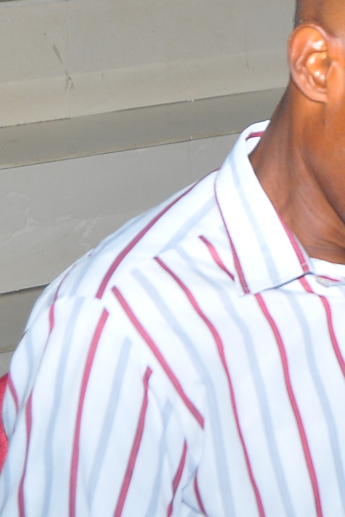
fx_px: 2904
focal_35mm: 202
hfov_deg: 6.7
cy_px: 316
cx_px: 509
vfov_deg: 10.2
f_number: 5.6
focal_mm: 42
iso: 400
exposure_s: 1/160
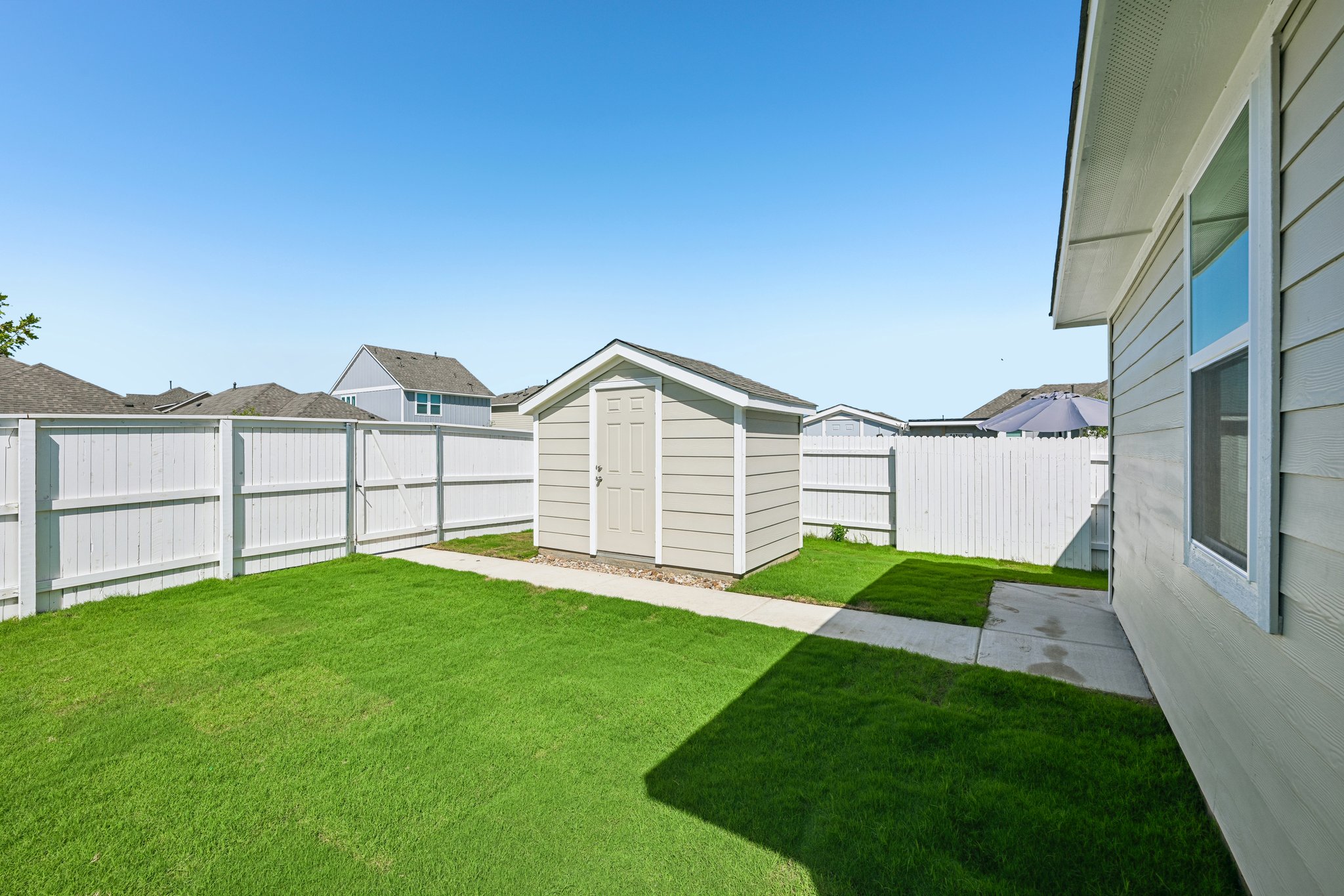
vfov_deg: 77.3
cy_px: 448
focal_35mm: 15
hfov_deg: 100.4
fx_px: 560
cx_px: 672
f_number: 6.7
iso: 100
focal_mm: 15
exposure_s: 1/1000
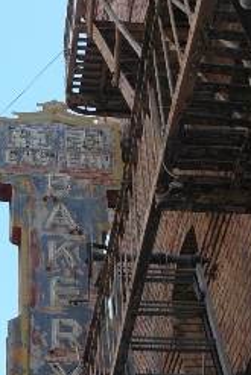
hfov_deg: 16.0
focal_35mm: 85
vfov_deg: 23.6
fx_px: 888
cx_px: 60
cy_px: 291
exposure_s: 1/200
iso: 100
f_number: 4.5
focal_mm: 6.9
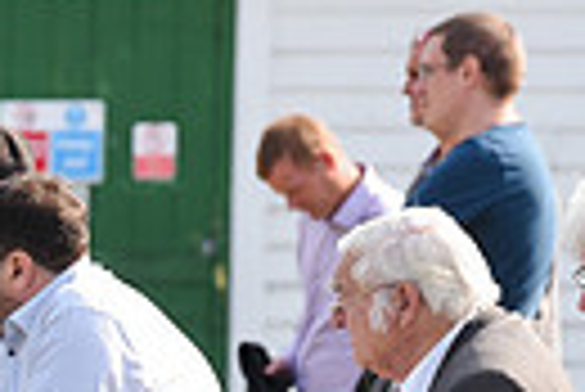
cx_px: -544
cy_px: 786
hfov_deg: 2.8
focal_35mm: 734
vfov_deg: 1.9
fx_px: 11941
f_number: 5.6
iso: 800
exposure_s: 1/2000
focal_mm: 165
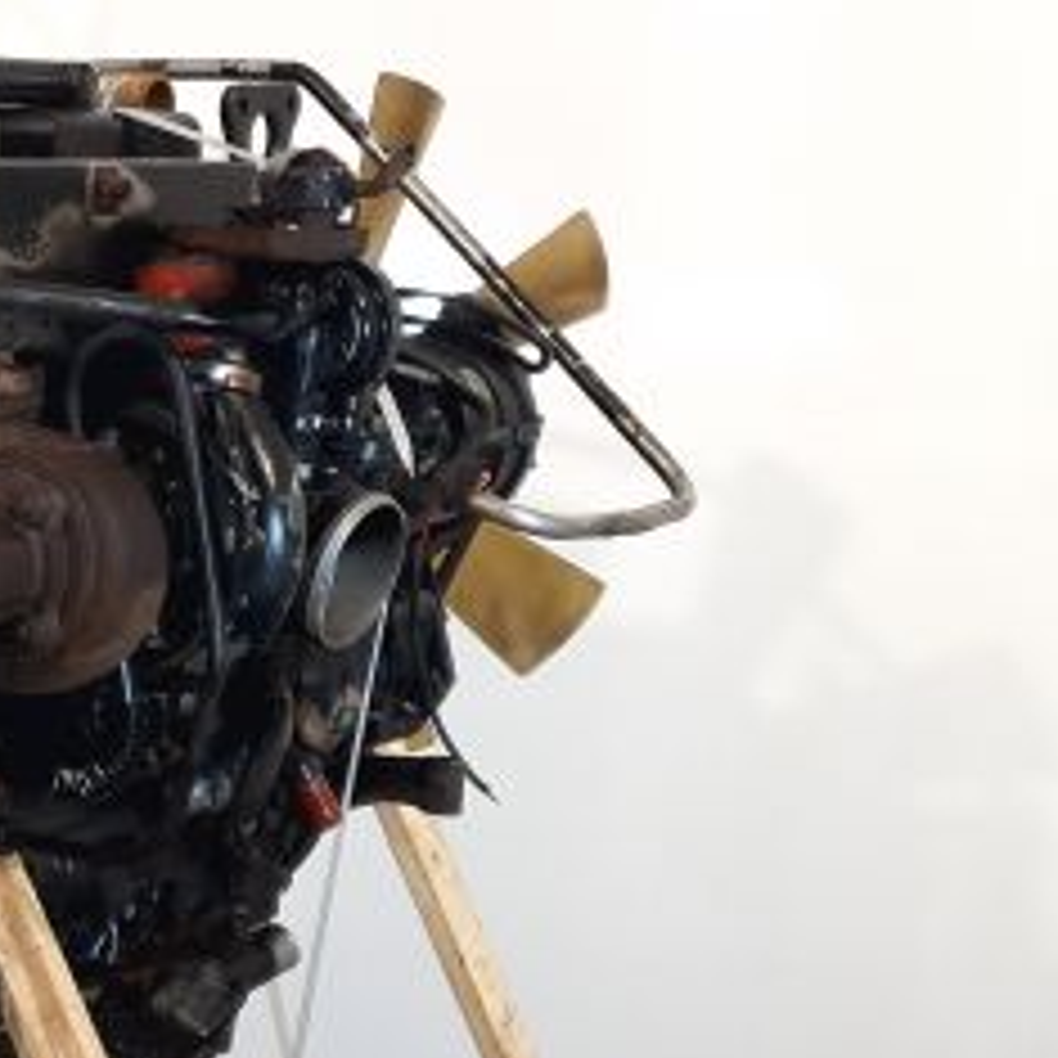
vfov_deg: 32.3
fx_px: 1798
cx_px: -113
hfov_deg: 29.5
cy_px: 774
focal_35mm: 52
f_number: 1.8
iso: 50
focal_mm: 6.4
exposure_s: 1/50
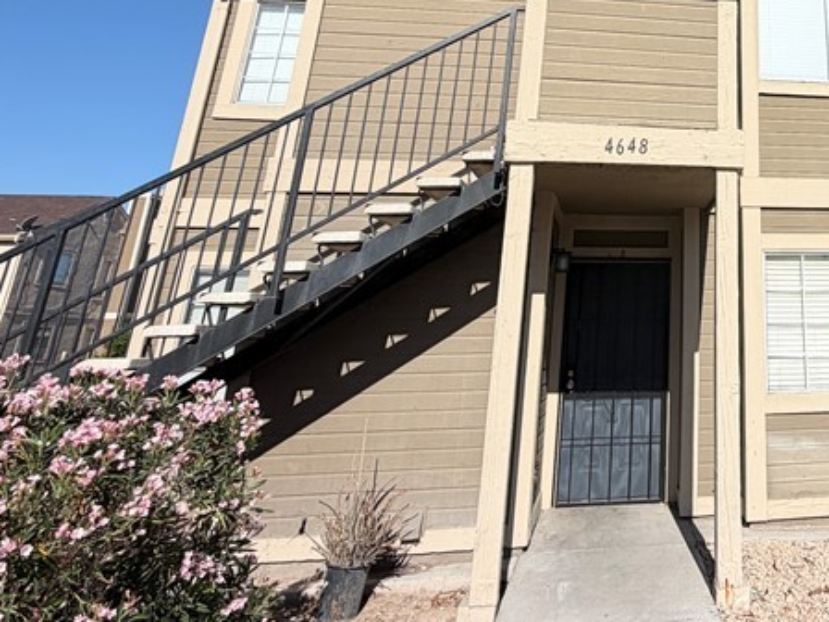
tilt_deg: +20.9
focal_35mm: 32
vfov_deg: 41.1
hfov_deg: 50.0
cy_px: 74
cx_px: 759
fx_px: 766
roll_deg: +0.0
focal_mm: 2.22
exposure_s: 1/1235
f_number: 2.2
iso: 20
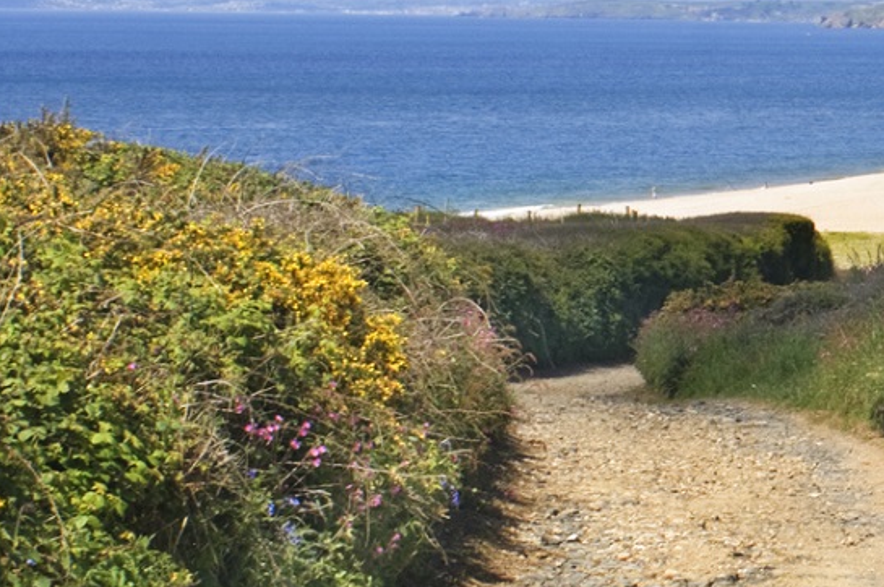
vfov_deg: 10.4
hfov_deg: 14.8
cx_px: 1160
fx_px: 3237
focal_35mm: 132
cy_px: 297
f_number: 10
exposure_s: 1/125
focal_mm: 24
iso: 100
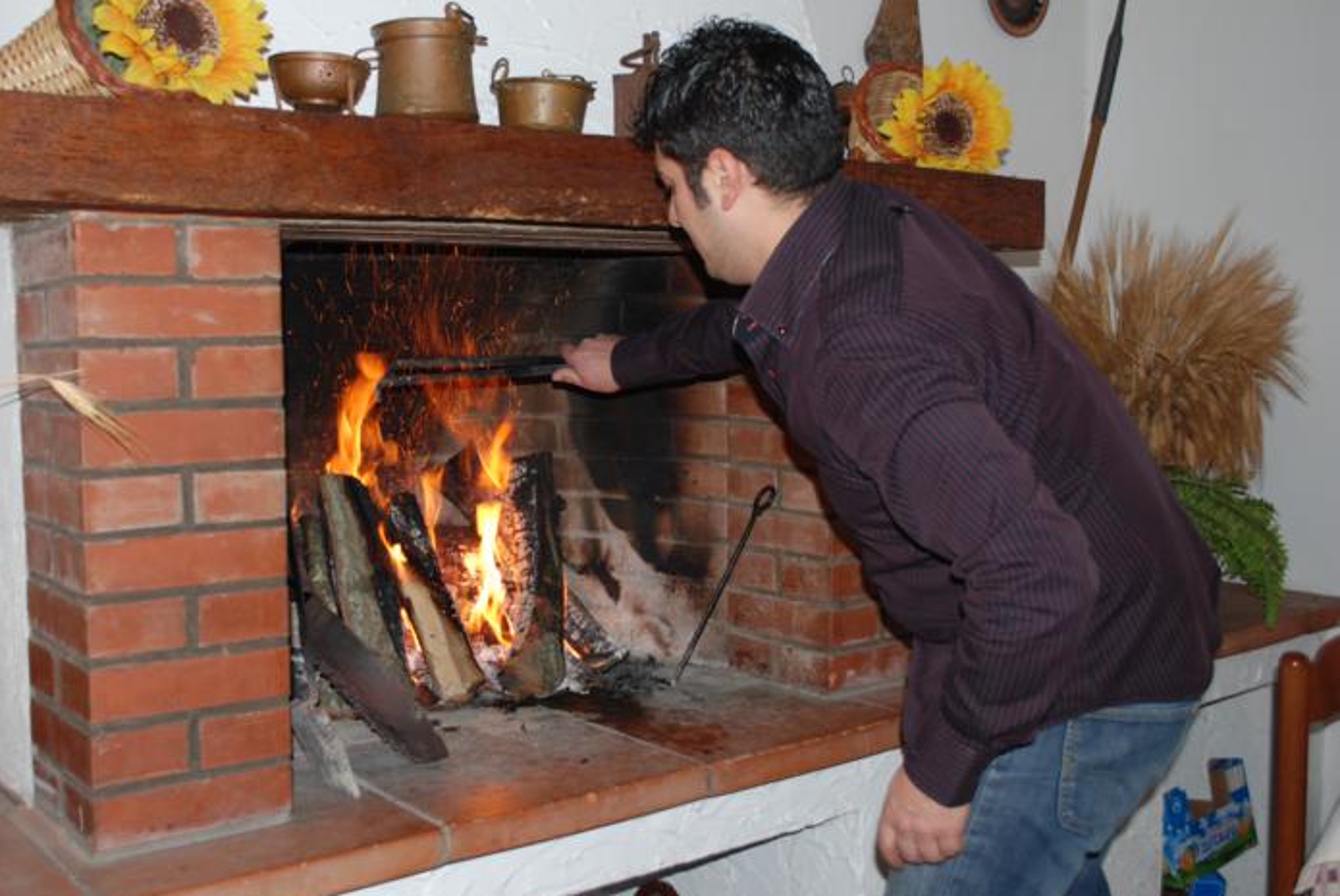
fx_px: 1416
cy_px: 439
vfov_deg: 35.1
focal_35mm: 38
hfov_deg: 50.5
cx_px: 584
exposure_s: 1/60
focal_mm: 22
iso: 200
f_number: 4
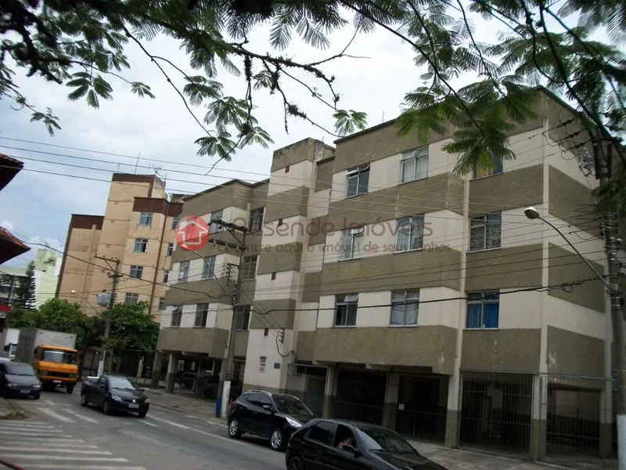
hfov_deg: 56.8
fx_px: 579
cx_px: 313
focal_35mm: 32
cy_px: 235
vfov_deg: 44.2
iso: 256
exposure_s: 1/500
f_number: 2.9
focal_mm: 5.7
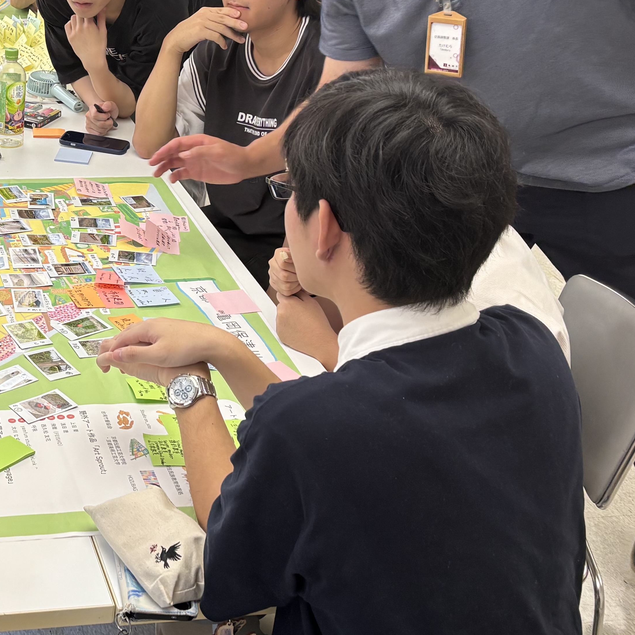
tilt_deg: -22.3
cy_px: 173
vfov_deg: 28.3
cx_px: -5
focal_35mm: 60
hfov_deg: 27.0
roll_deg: -1.4
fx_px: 1245
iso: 80
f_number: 1.6
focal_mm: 5.96
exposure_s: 1/121
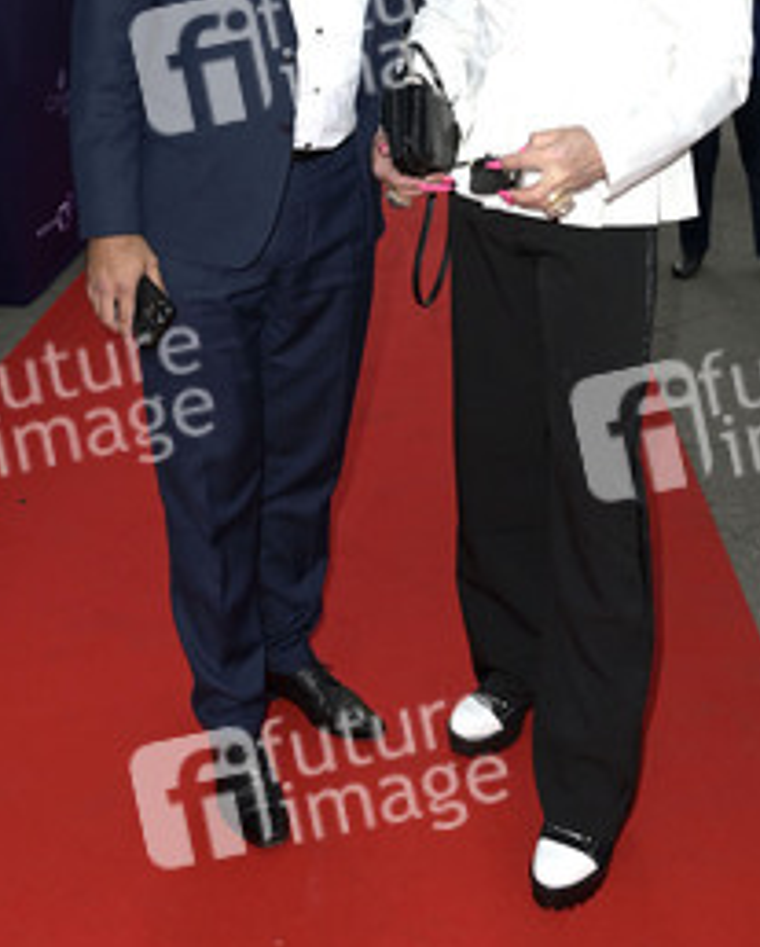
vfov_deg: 39.9
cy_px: 231
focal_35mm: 45
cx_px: 426
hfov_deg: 33.5
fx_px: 1263
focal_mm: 31
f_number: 5.6
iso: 1000
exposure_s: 1/250
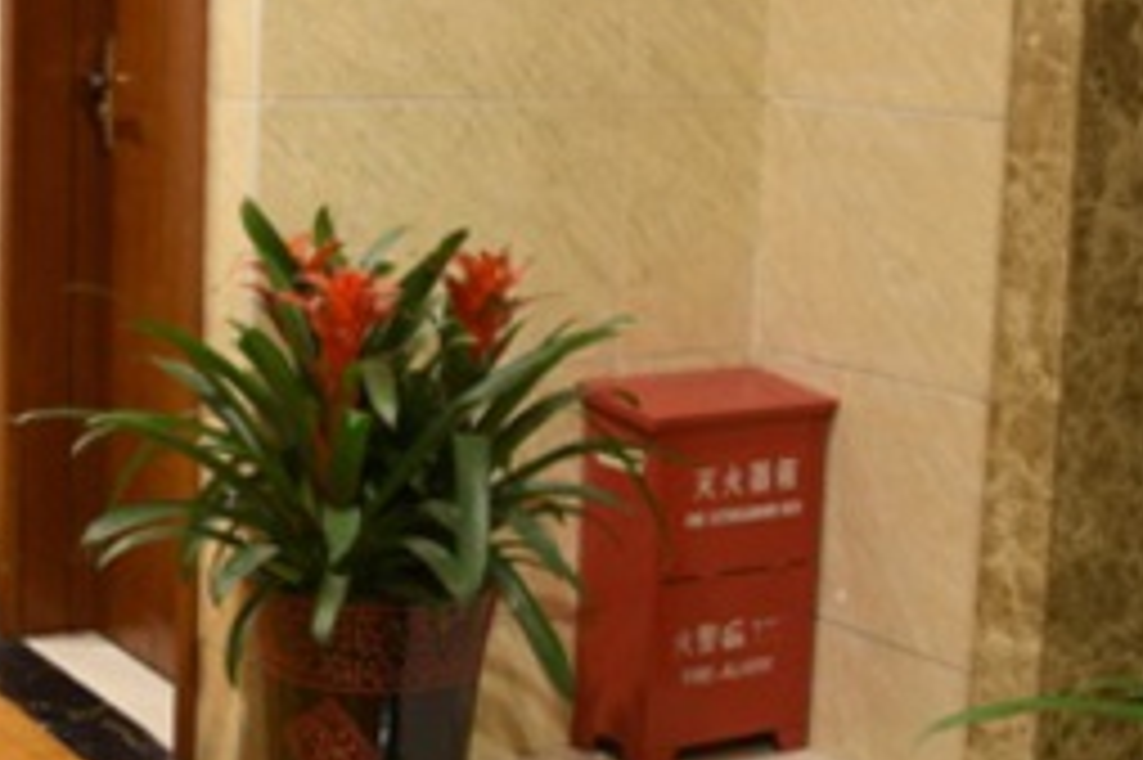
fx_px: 2158
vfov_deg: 19.9
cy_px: 229
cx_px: 259
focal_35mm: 68
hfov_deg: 29.1
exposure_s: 6
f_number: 10
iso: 200
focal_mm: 24
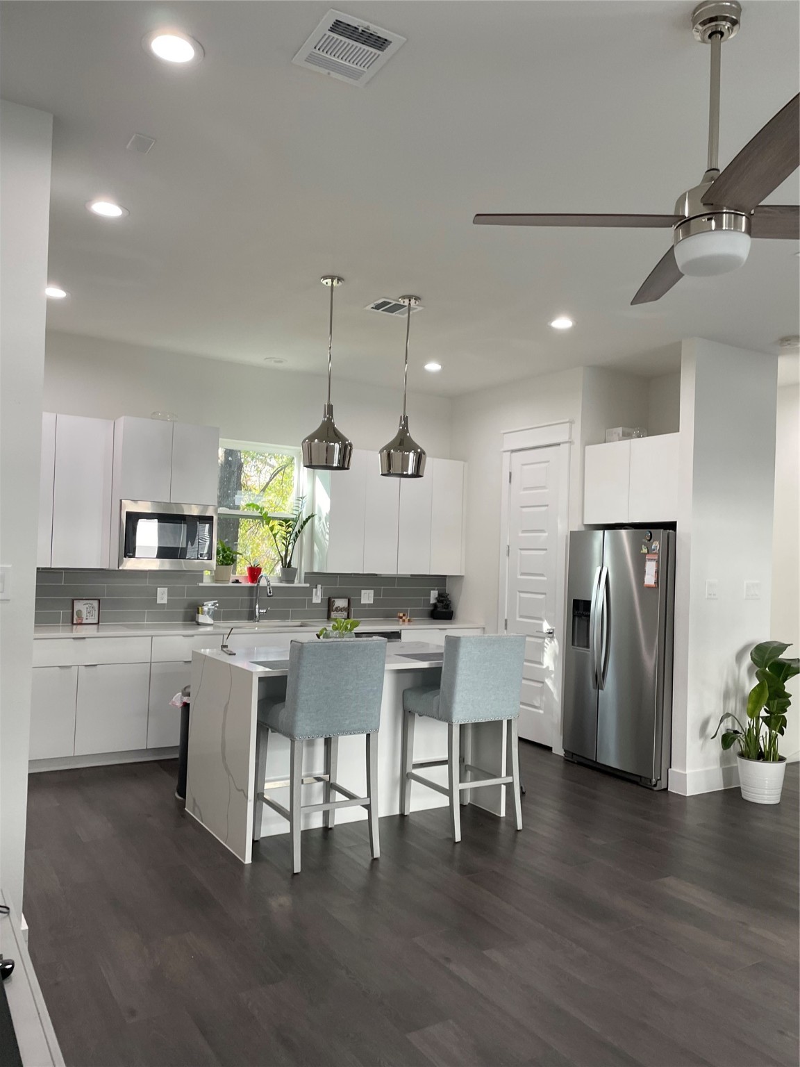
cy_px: 534
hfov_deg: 53.1
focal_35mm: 26
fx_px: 801
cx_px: 400
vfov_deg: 67.3
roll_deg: -0.4
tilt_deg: +3.9
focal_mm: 4.2
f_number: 1.6
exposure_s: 1/120
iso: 100
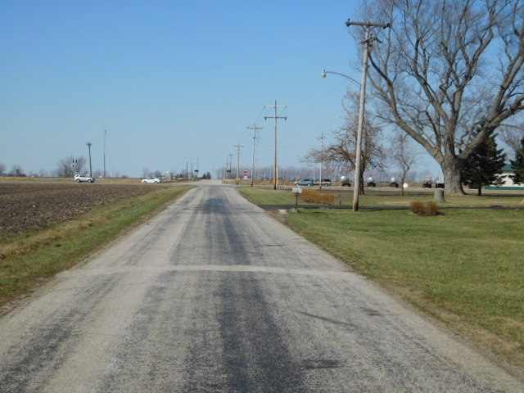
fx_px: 757
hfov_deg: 38.2
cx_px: 262
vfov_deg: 29.1
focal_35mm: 50
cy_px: 196
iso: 125
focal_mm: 8.9
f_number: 8.2
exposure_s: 1/400
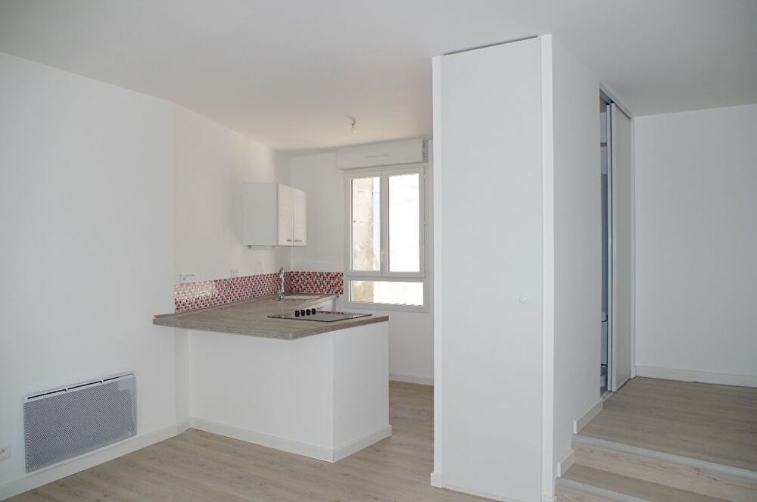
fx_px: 567
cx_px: 378
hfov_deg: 67.5
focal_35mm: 27
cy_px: 251
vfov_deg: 47.8
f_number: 7.1
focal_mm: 18
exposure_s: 1/180
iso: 800
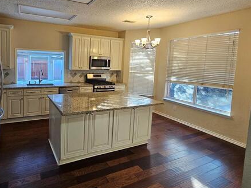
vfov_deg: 67.9
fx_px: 138
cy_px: 75
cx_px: 87
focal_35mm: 19
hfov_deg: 82.3
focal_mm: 2.2
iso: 200
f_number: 2.2
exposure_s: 1/60
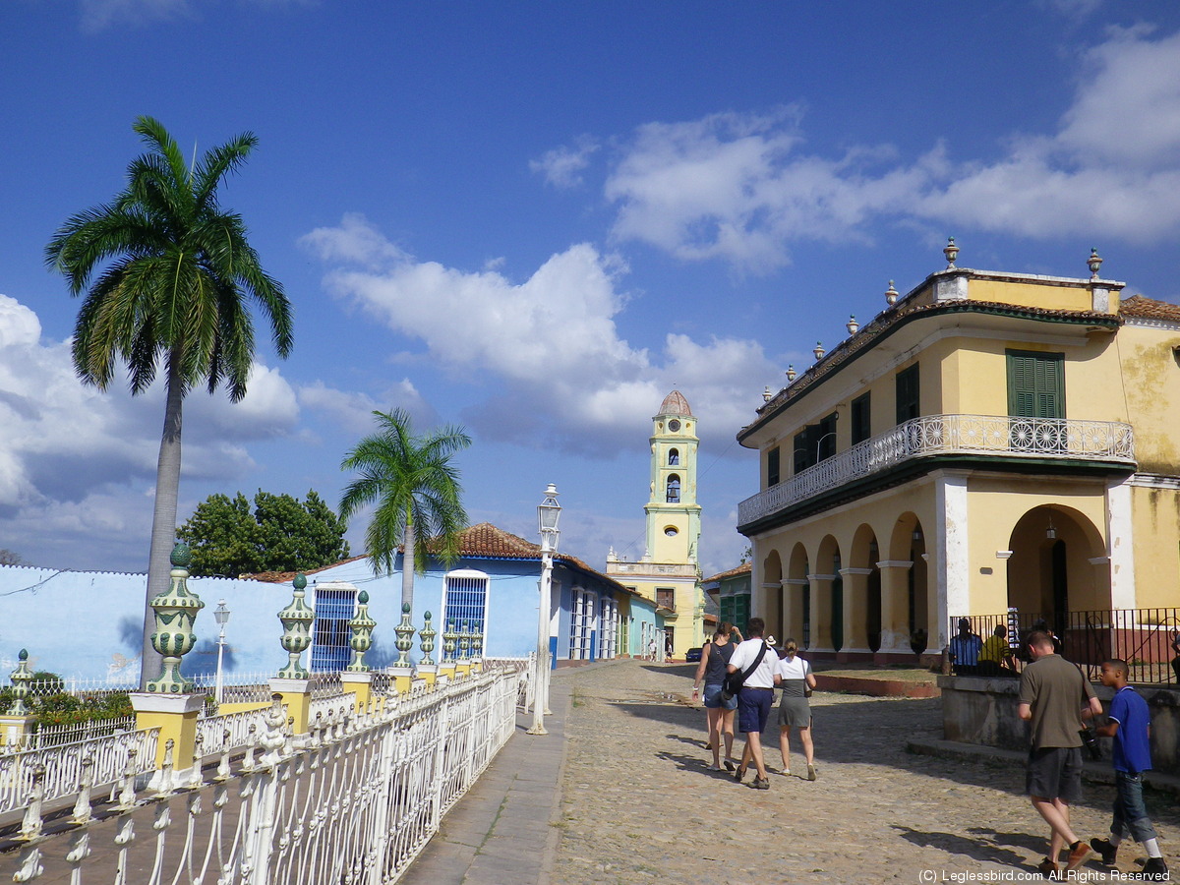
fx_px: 1159
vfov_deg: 41.8
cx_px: 590
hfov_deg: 54.0
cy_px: 442
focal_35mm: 34
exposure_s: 1/200
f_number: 9.2
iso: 80
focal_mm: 6.1
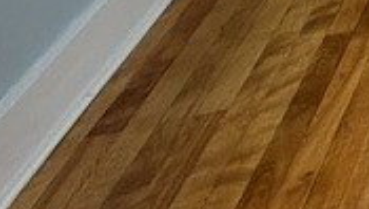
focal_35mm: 89
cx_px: 936
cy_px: -496
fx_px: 872
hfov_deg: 14.0
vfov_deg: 9.3
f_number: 2.2
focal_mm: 2.22
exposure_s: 1/121
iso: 64
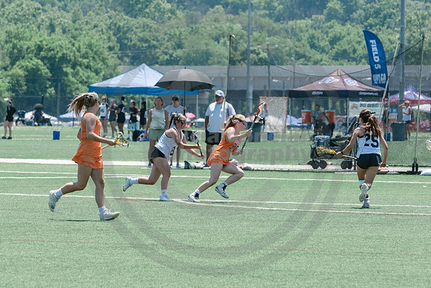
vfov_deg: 3.8
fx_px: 4283
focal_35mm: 358
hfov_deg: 5.8
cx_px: 186
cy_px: 103
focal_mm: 165
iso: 400
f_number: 5.6
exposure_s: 1/2000
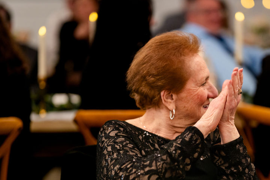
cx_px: 186
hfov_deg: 16.9
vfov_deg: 11.3
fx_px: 908
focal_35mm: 121
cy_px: 118
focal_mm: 85
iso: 800
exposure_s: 1/320
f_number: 1.4
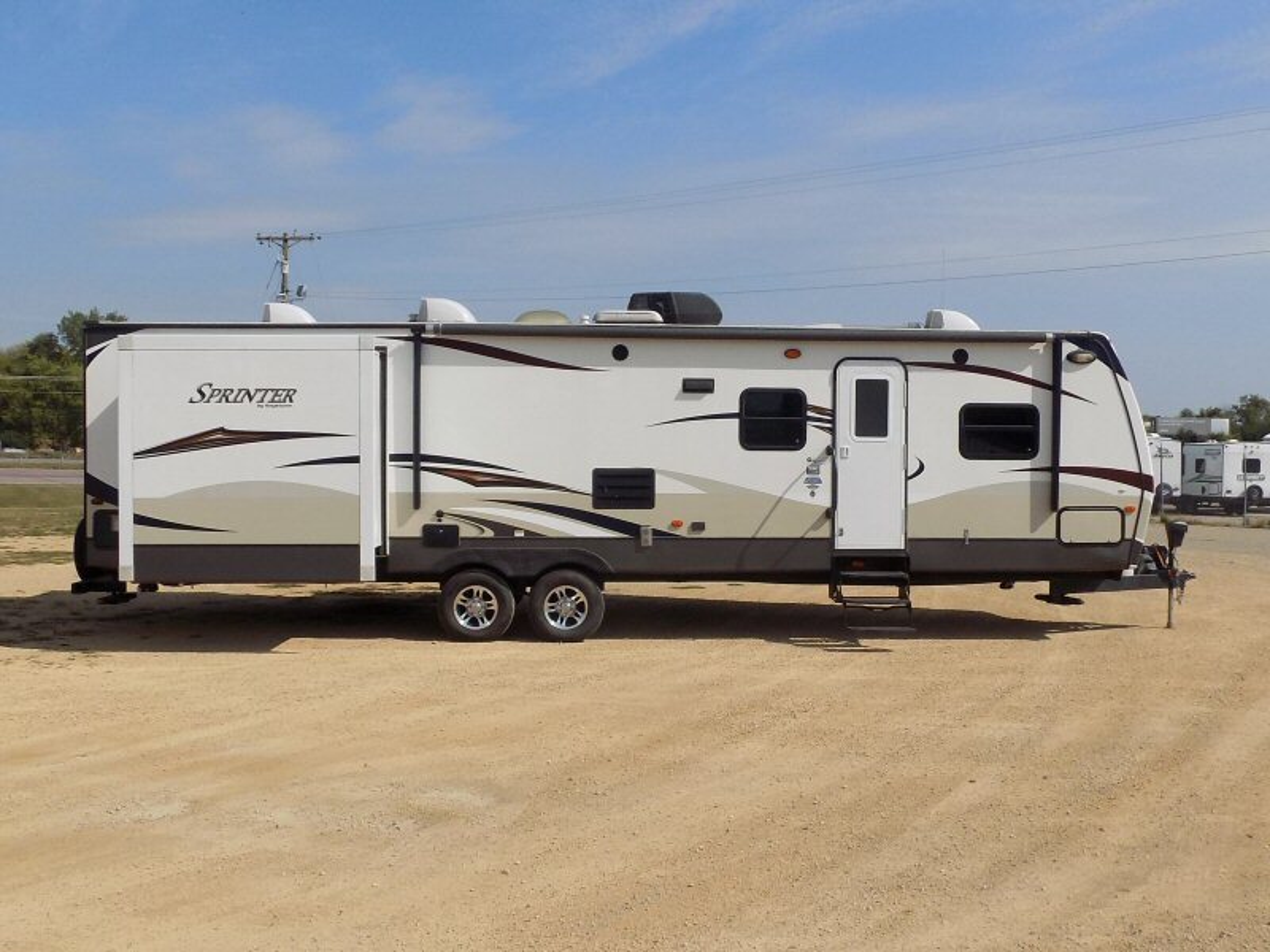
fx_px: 844
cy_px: 476
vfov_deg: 58.9
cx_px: 635
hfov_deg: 73.9
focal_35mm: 23
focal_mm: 4
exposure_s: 1/200
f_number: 9.9
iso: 80
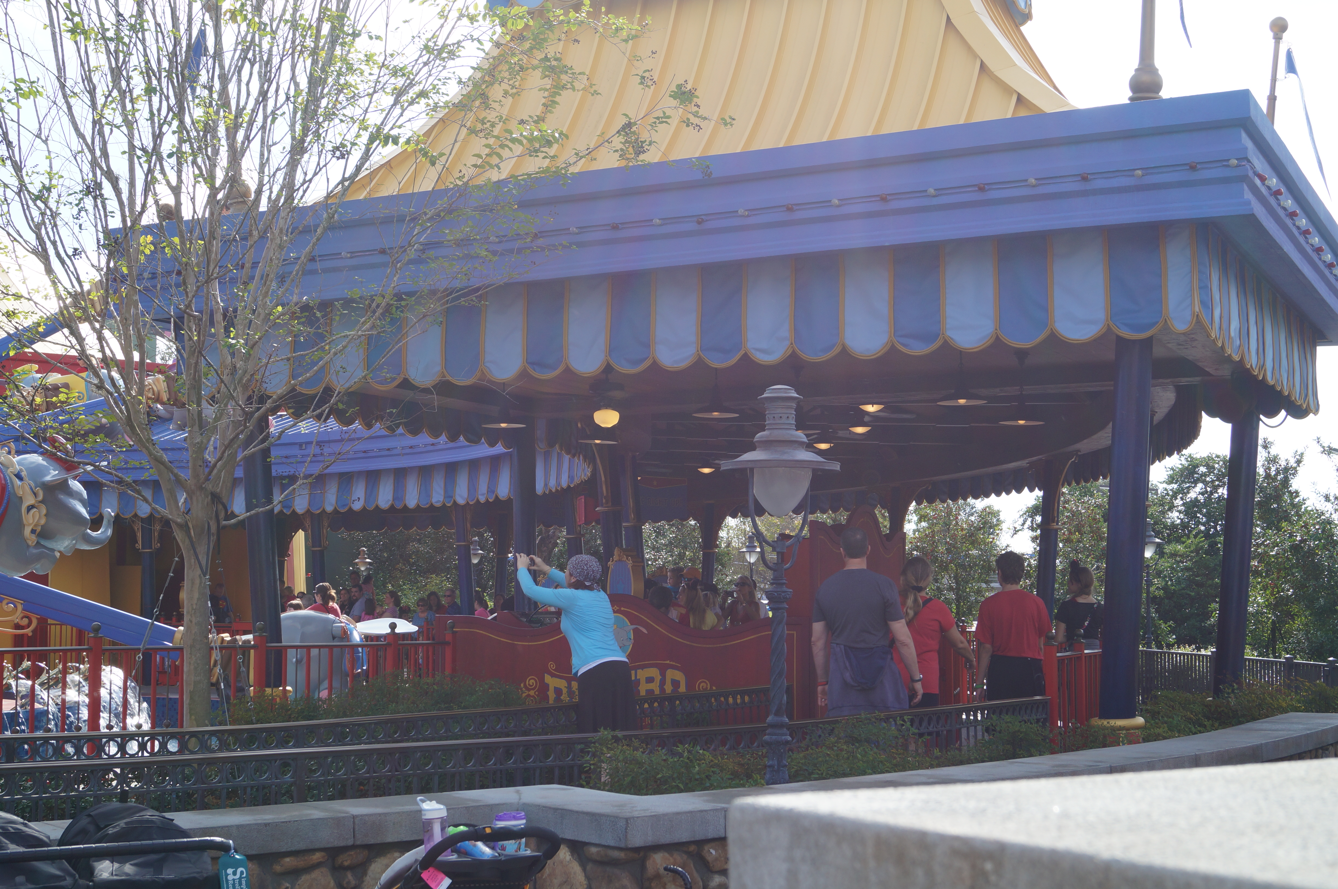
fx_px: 1671
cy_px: 444
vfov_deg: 29.8
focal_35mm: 45
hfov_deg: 43.6
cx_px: 669
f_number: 10
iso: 100
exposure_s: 1/100
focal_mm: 30
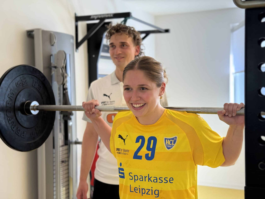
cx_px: 132
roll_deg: +0.0
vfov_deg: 30.3
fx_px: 367
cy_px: 100
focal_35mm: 48
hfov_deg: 39.7
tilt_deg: -1.3
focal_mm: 6.76
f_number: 1.78
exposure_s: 1/104
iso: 64
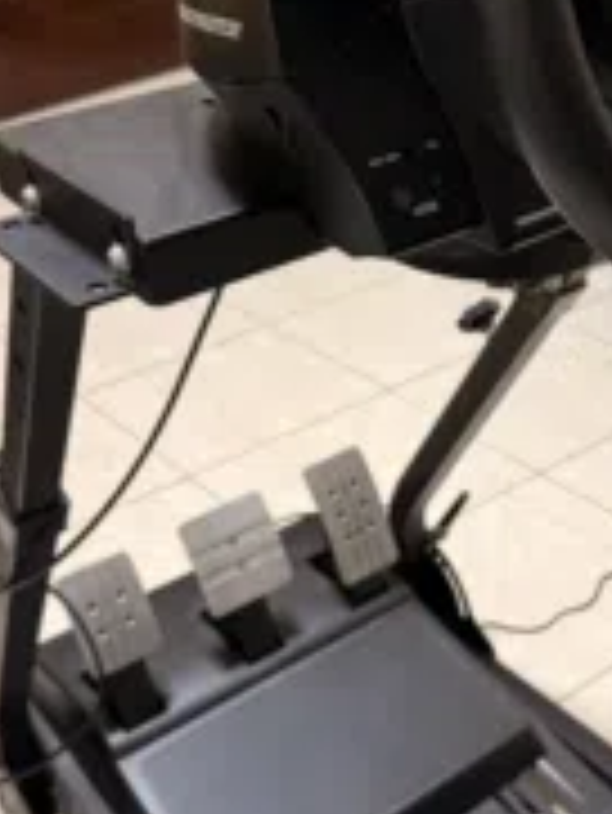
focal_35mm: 53
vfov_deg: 36.1
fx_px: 1248
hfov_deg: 27.0
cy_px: 418
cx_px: 486
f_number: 1.78
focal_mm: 6.76
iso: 400
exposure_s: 1/50
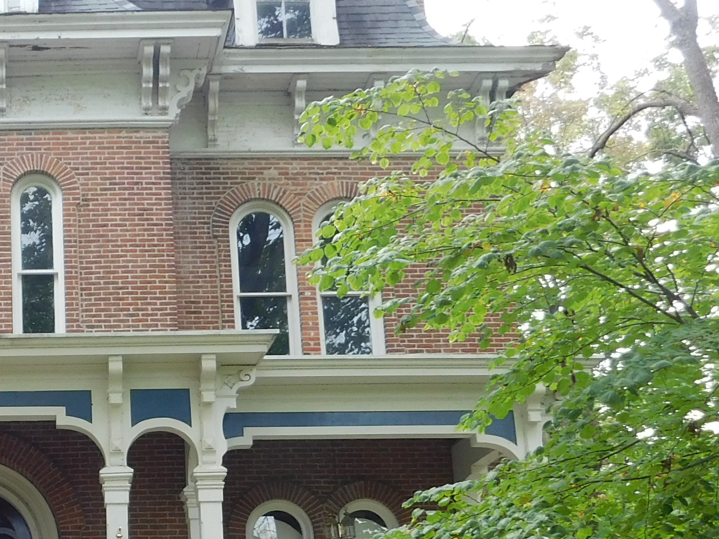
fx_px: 1350
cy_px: 433
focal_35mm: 65
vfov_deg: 22.3
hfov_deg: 27.9
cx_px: -19
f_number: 3
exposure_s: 1/160
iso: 125
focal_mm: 4
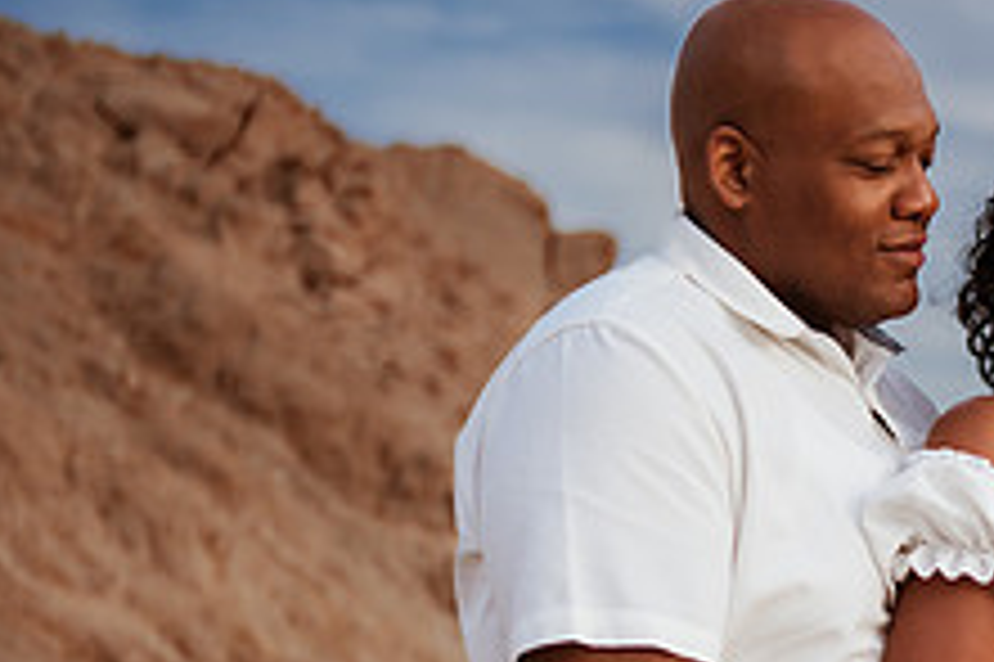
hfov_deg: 20.3
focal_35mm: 93
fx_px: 2566
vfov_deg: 14.5
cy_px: 639
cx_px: 1255
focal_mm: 35
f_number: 1.8
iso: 125
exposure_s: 1/4000
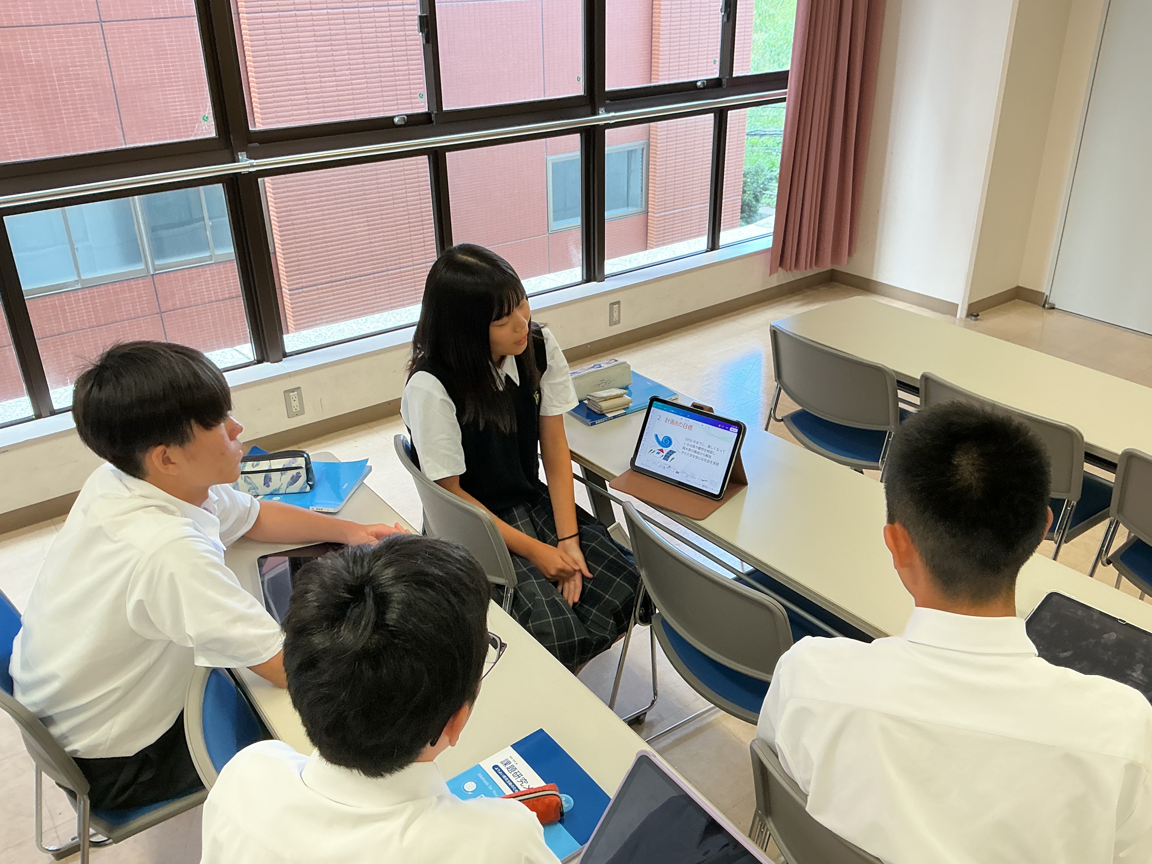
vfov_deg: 48.2
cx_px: 576
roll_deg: +0.7
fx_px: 965
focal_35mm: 29
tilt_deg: -26.1
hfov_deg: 61.7
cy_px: 432
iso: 64
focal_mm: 3
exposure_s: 1/120
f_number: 1.8
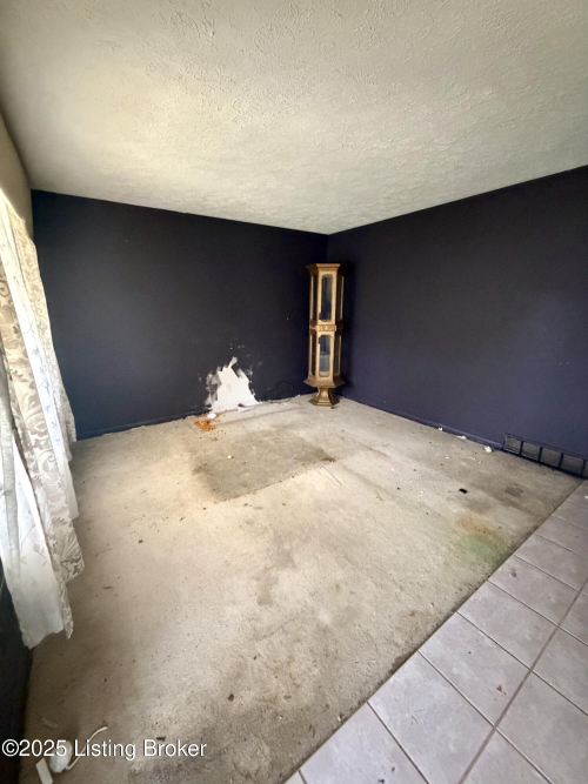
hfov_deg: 85.7
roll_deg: -0.1
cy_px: 392
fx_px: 317
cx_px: 294
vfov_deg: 102.1
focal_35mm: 14
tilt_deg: -15.6
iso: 1250
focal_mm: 2.22
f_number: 2.2
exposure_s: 1/57
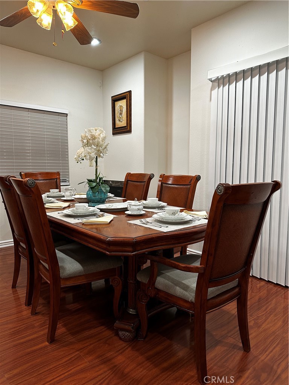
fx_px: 267
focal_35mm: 24
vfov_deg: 71.6
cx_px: 144
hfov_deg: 56.8
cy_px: 192
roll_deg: -0.5
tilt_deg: -4.5
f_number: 1.78
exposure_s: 1/60
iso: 200
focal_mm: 6.86
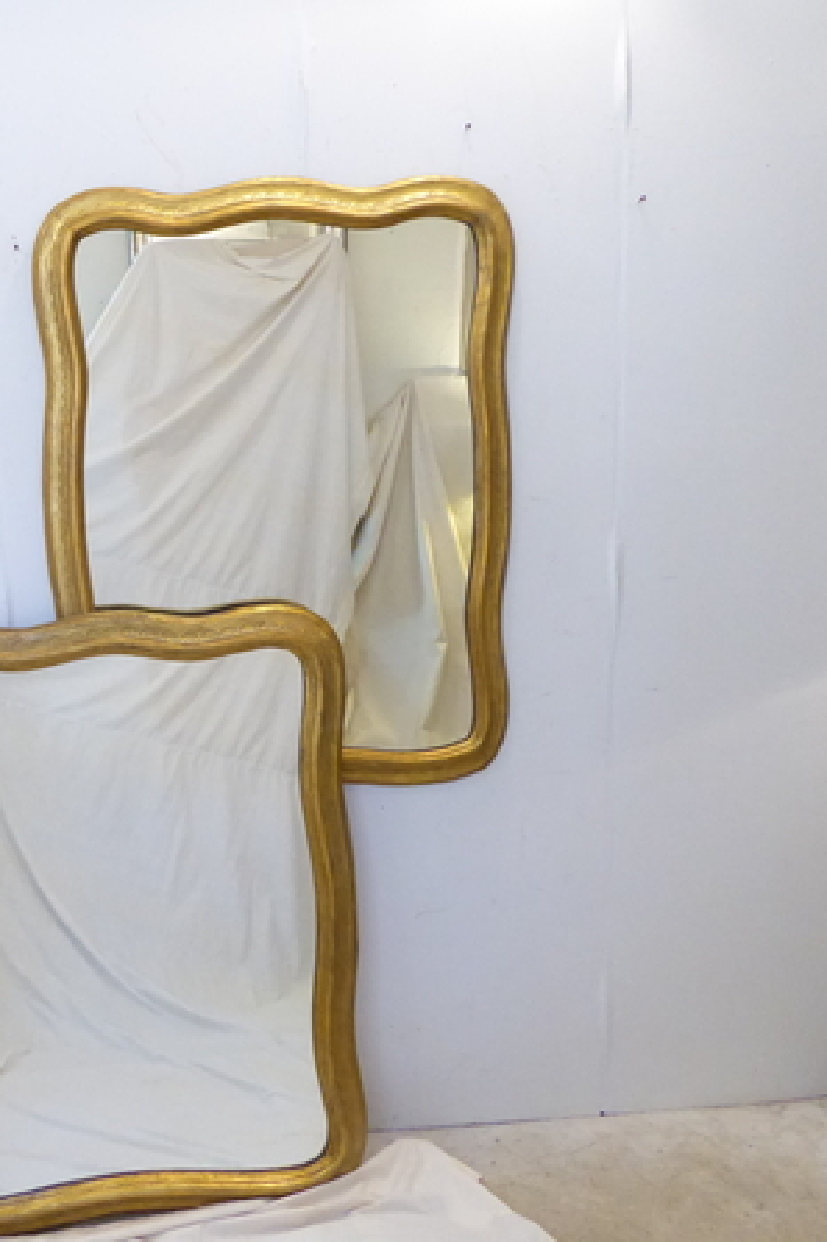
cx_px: 78
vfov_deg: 54.5
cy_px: 624
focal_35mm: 35
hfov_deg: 35.5
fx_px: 1207
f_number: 3.3
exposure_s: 1/50
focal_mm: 4.3
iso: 800
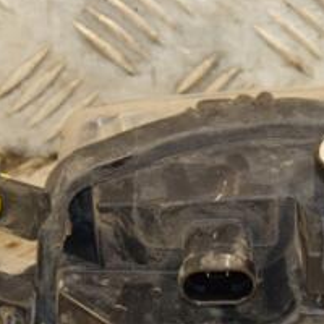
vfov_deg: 5.1
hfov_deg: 5.1
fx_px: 3643
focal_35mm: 344
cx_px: 326
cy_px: 209
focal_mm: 90
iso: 800
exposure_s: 1/100
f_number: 5.6
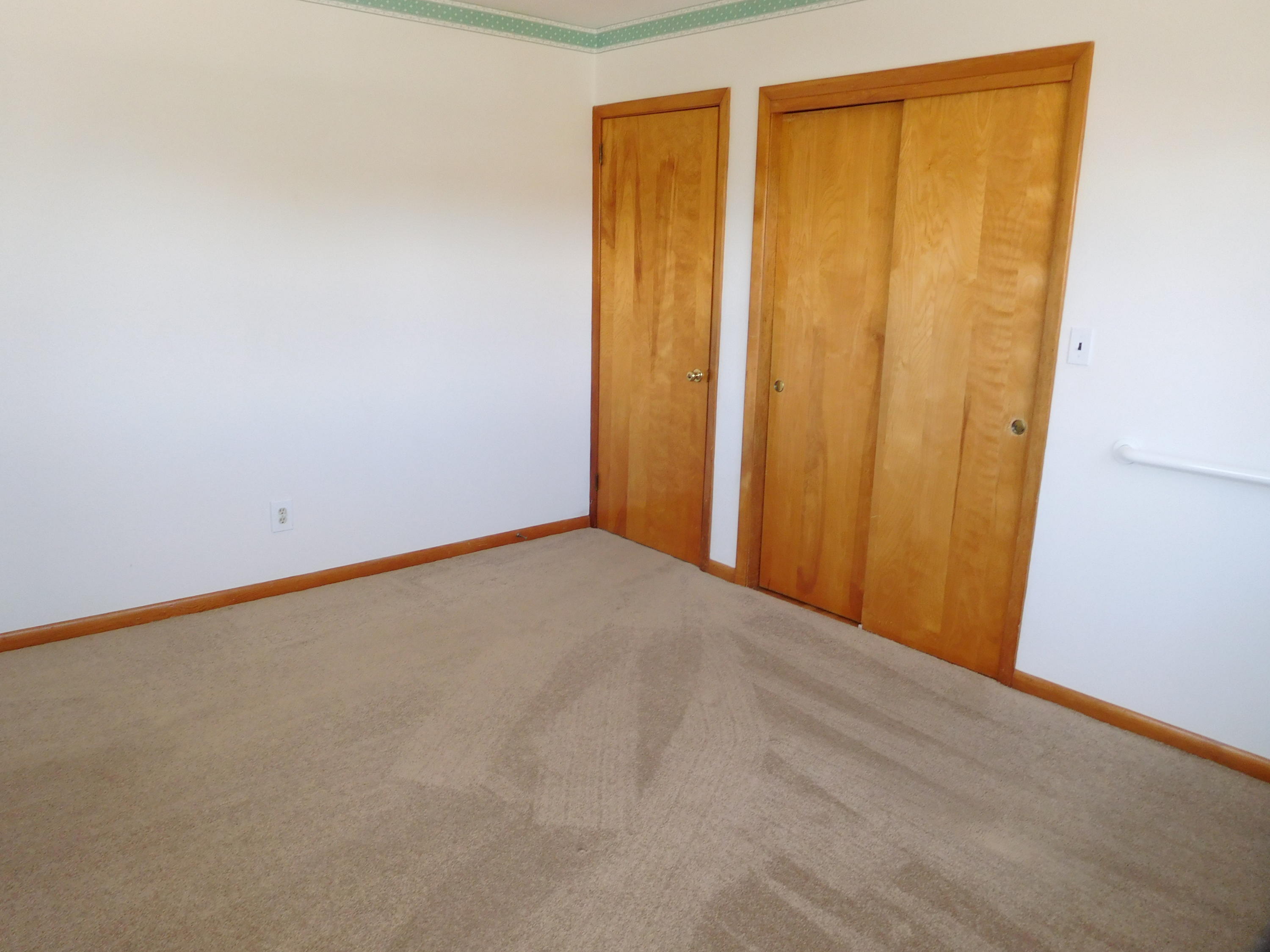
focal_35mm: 25
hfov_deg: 69.4
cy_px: 476
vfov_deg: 54.9
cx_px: 635
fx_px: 917
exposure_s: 1/30
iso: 180
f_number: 3.4
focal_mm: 4.5
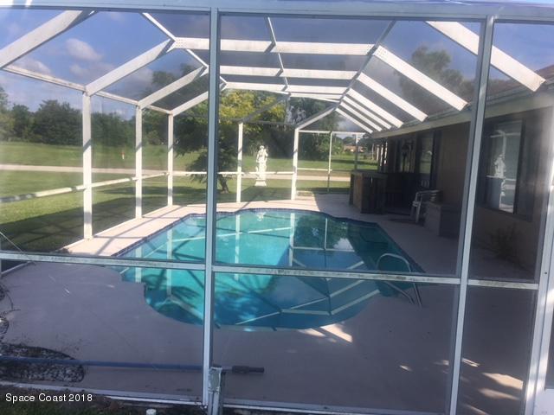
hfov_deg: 61.7
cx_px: 277
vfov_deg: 48.2
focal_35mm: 29
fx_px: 464
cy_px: 208
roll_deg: -2.5
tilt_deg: -5.7
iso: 25
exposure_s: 1/541
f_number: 2.2
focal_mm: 4.15
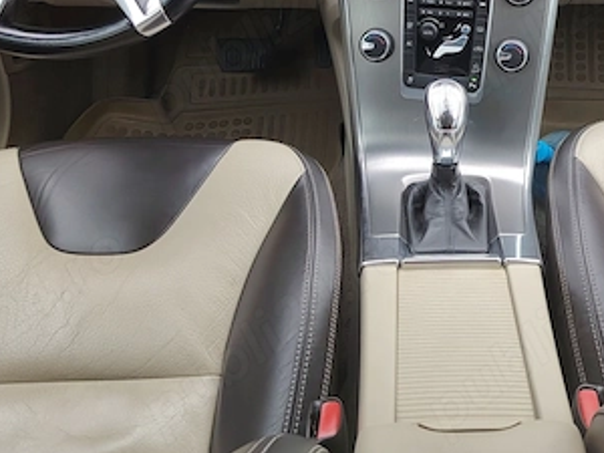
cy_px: 46
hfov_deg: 39.1
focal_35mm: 48
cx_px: 417
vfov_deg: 29.1
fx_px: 838
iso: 263
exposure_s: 1/50
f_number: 1.75
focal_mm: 5.25
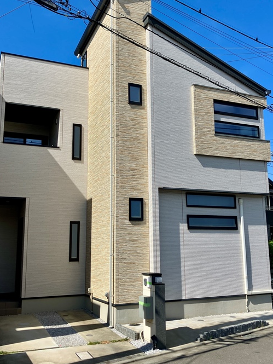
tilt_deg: +11.0
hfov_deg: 44.1
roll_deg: +1.4
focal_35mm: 32
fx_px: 336
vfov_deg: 56.8
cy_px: 171
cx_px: 126
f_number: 1.8
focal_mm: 3.99
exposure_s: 1/2703
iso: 32
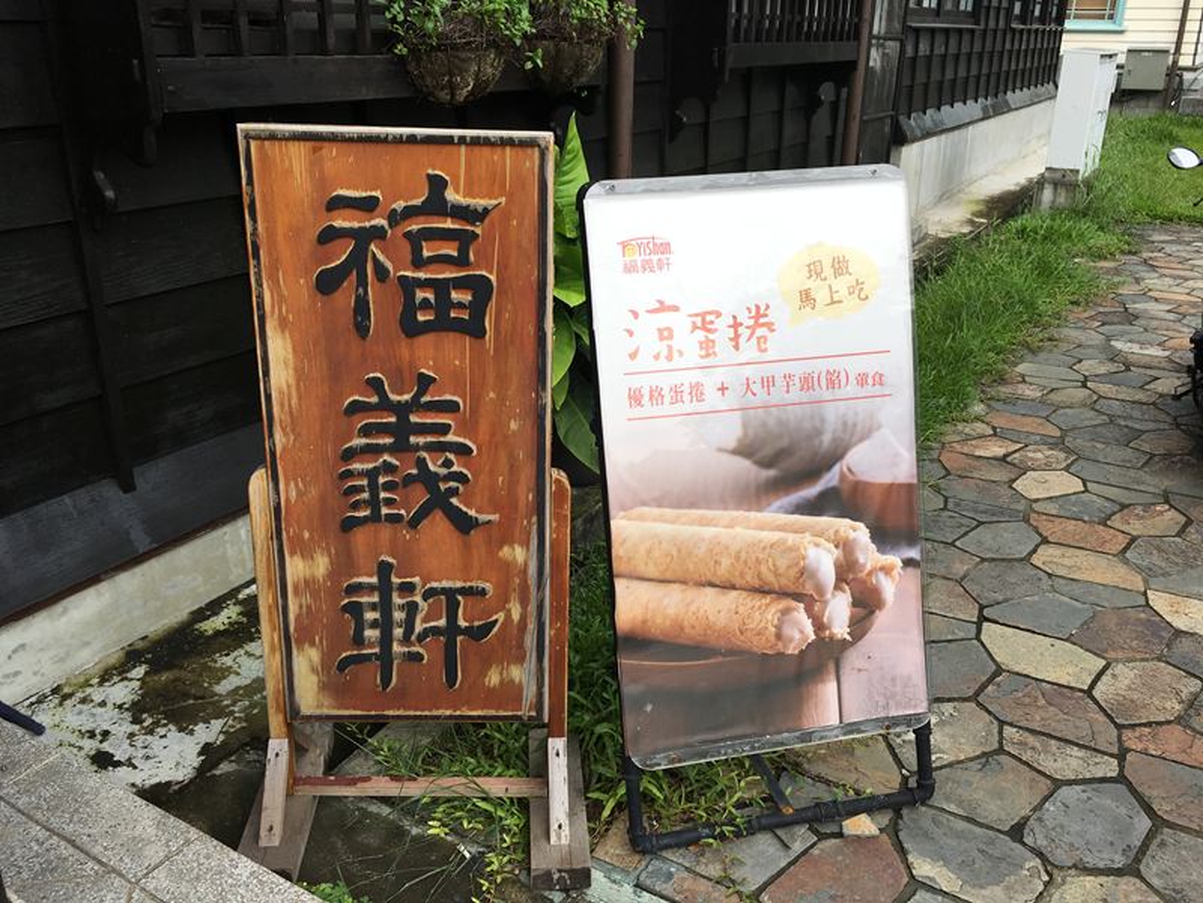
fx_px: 1008
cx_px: 602
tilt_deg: -21.0
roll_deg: -0.5
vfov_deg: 48.2
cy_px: 452
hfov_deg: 61.7
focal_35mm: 29
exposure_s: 1/761
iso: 25
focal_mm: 4.15
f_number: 2.2
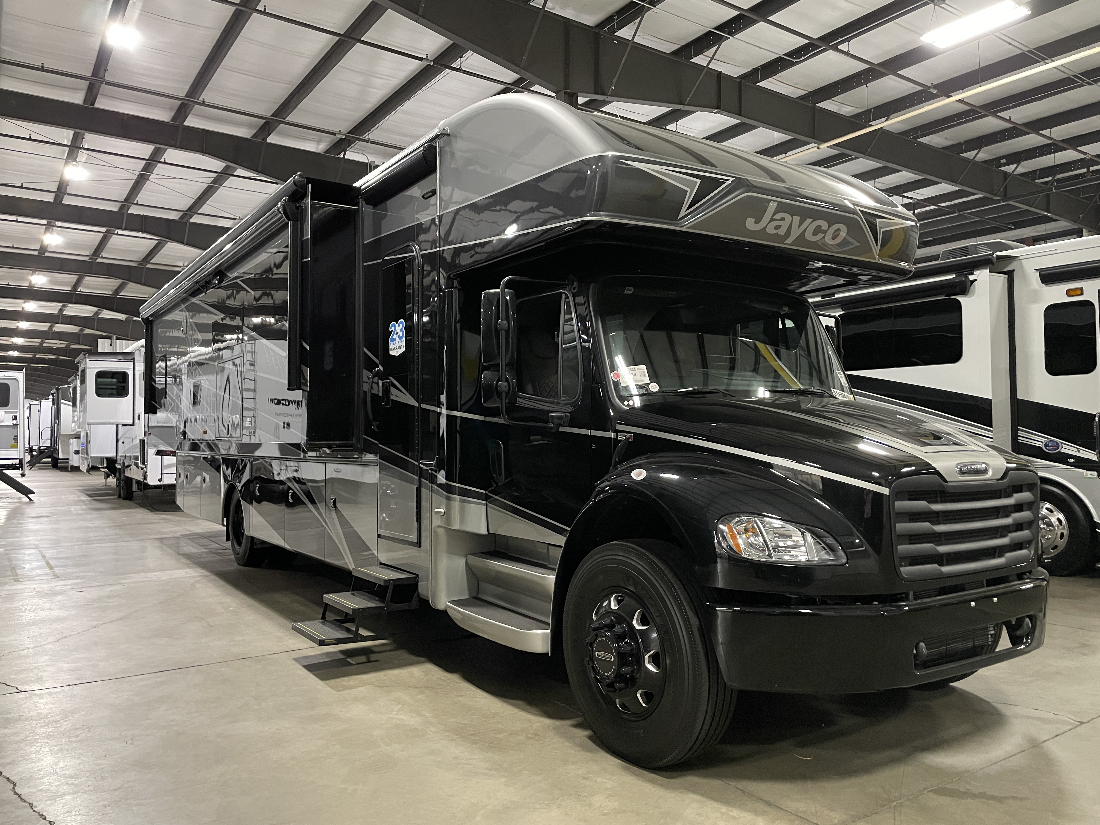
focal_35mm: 26
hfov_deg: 67.3
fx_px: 826
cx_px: 550
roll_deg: +0.8
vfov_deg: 53.1
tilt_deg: +2.6
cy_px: 412
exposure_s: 1/30
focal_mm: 4.2
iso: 640
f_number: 1.6
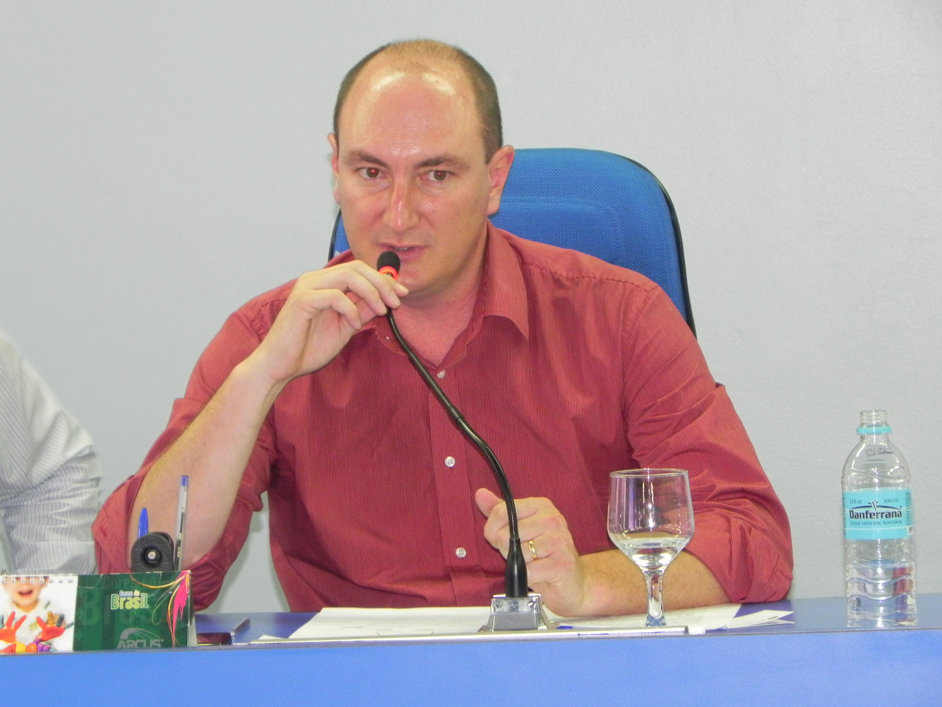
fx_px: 5007
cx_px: 471
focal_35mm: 184
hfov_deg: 10.7
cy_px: 354
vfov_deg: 8.1
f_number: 4.5
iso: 498
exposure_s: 1/30
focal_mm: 32.7
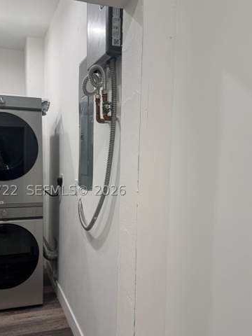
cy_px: 190
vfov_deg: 56.6
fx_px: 311
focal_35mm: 32
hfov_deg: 44.1
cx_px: 109
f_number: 1.78
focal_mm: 6.76
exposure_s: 1/120
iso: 125
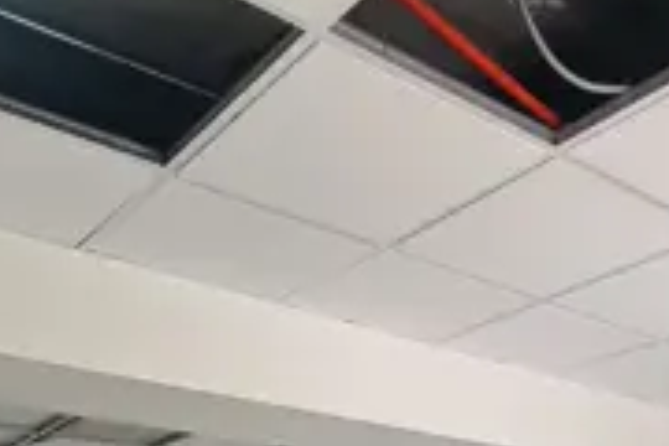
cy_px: 736
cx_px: 427
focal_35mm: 45
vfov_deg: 22.2
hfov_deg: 43.2
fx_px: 836
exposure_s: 1/120
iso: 80
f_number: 2.2
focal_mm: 2.2
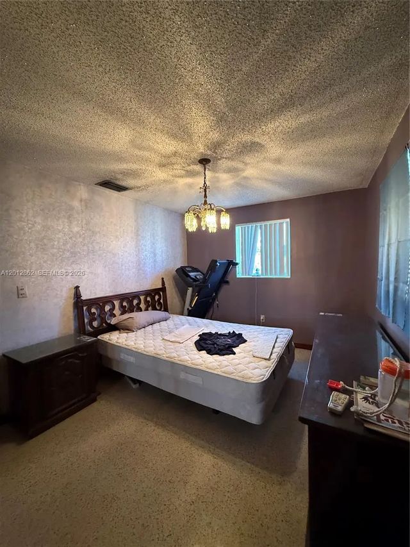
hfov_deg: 85.7
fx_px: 221
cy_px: 274
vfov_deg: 102.1
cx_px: 205
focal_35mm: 14
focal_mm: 2.22
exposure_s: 1/60
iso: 800
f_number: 2.2
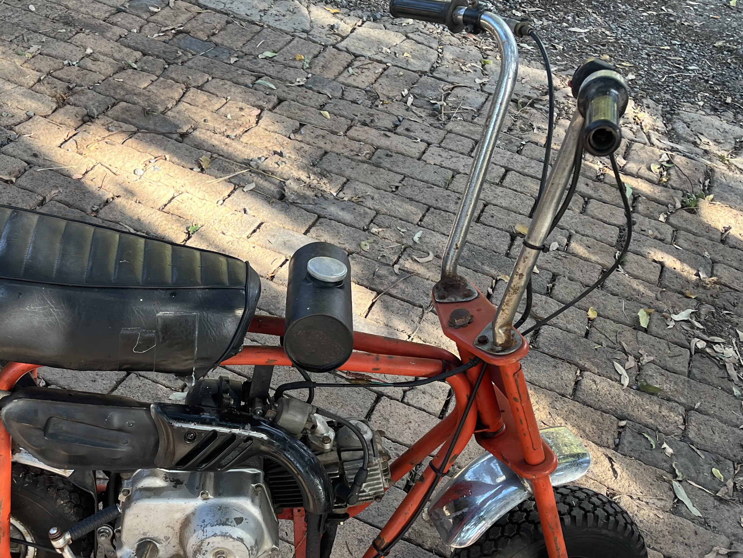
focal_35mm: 47
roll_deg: -8.7
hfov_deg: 40.0
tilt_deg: -37.0
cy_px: 334
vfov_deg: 30.8
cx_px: 257
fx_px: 1009
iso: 50
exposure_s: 1/164
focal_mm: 5.1
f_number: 1.6
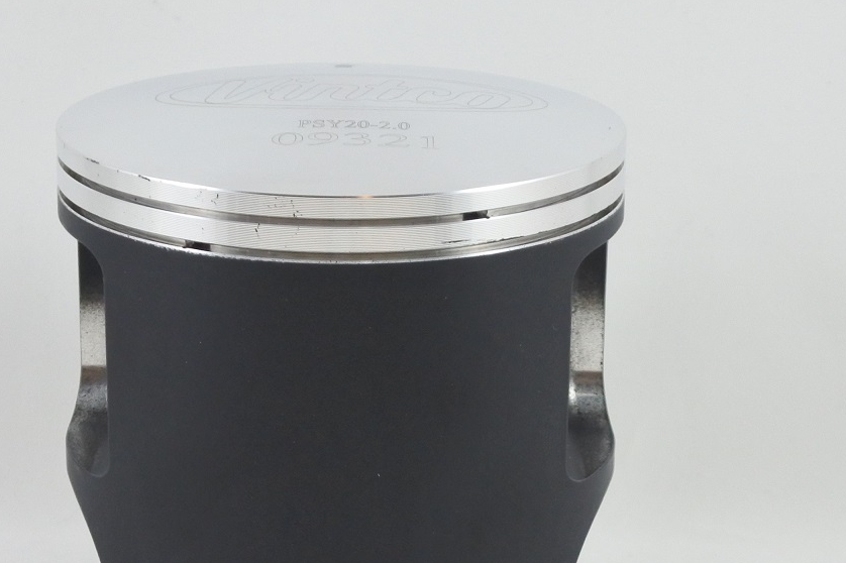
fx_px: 2091
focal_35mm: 89
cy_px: 404
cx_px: 342
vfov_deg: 15.3
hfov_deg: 22.8
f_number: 4.5
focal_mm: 18
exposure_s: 1/125
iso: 560
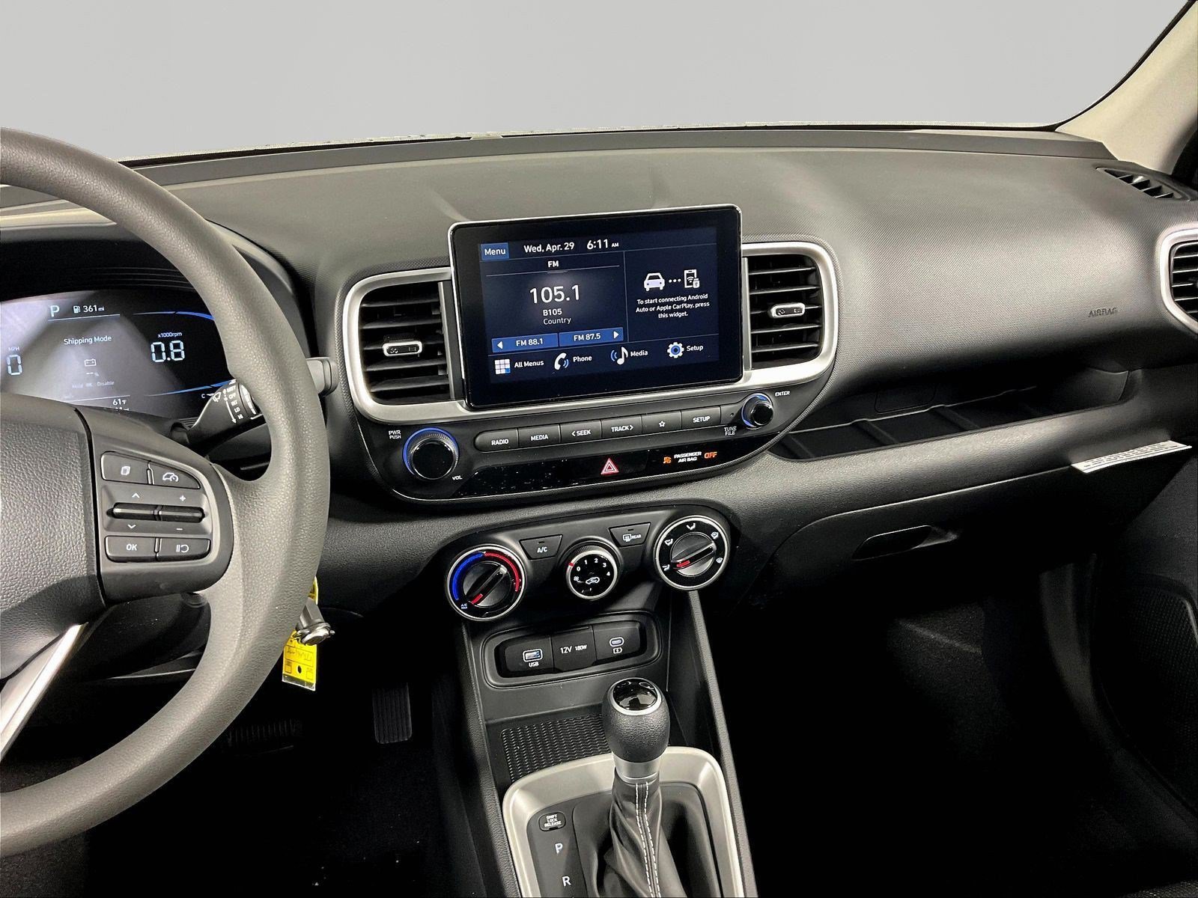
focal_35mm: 29
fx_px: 1004
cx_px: 599
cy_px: 449
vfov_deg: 48.2
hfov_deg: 61.7
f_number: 1.8
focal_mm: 3
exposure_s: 1/60
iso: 160
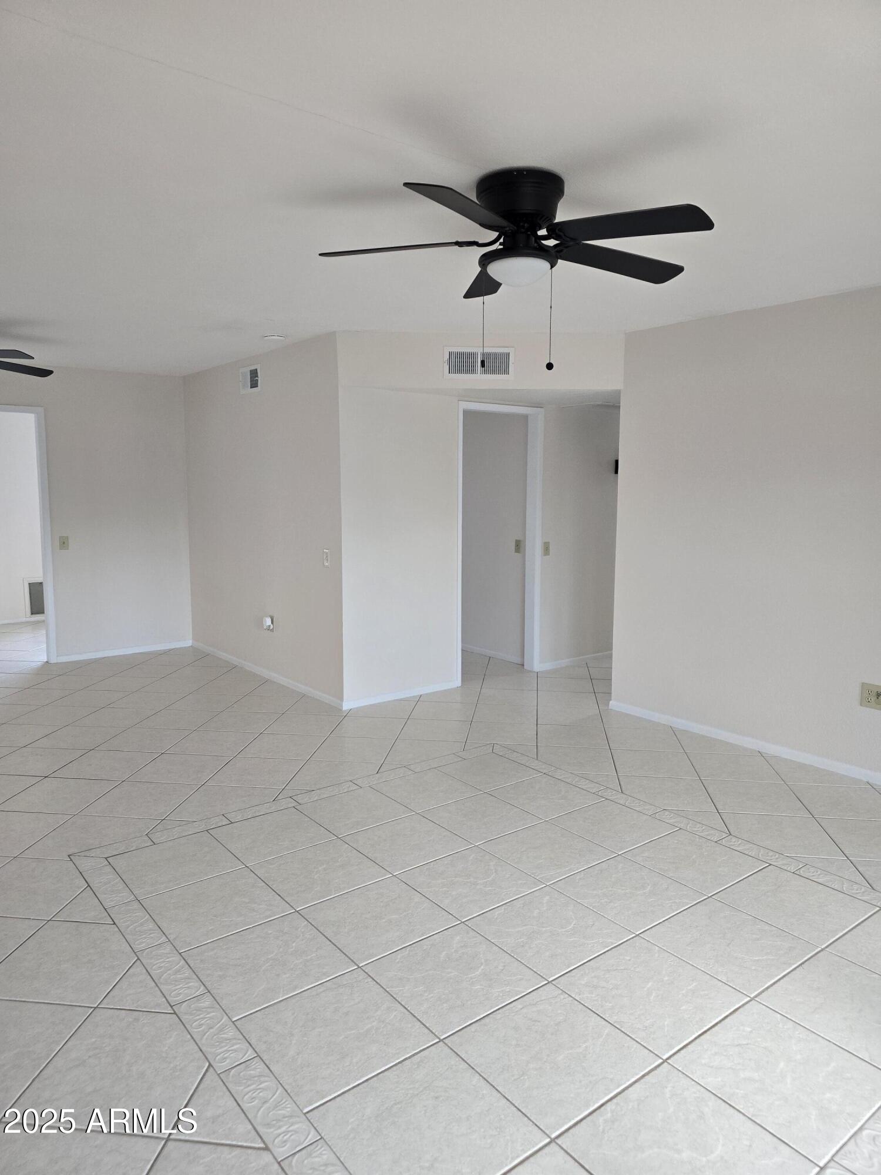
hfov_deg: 58.9
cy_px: 588
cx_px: 440
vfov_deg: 73.9
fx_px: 780
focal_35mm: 23
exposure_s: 1/180
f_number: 1.7
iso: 160
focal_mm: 6.3
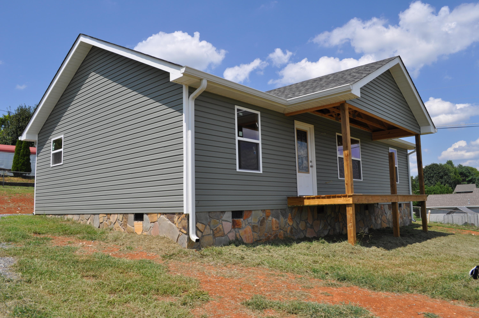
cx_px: 240
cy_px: 159
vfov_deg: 47.8
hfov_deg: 67.4
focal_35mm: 27
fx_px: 359
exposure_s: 1/400
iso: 200
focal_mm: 18
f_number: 10
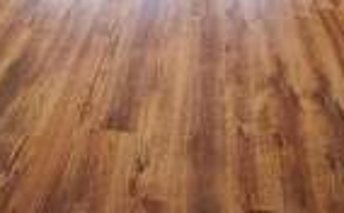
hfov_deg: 52.8
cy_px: -100
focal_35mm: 37
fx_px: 346
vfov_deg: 26.0
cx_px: 182
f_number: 2.2
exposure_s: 1/155
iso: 32
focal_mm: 1.7
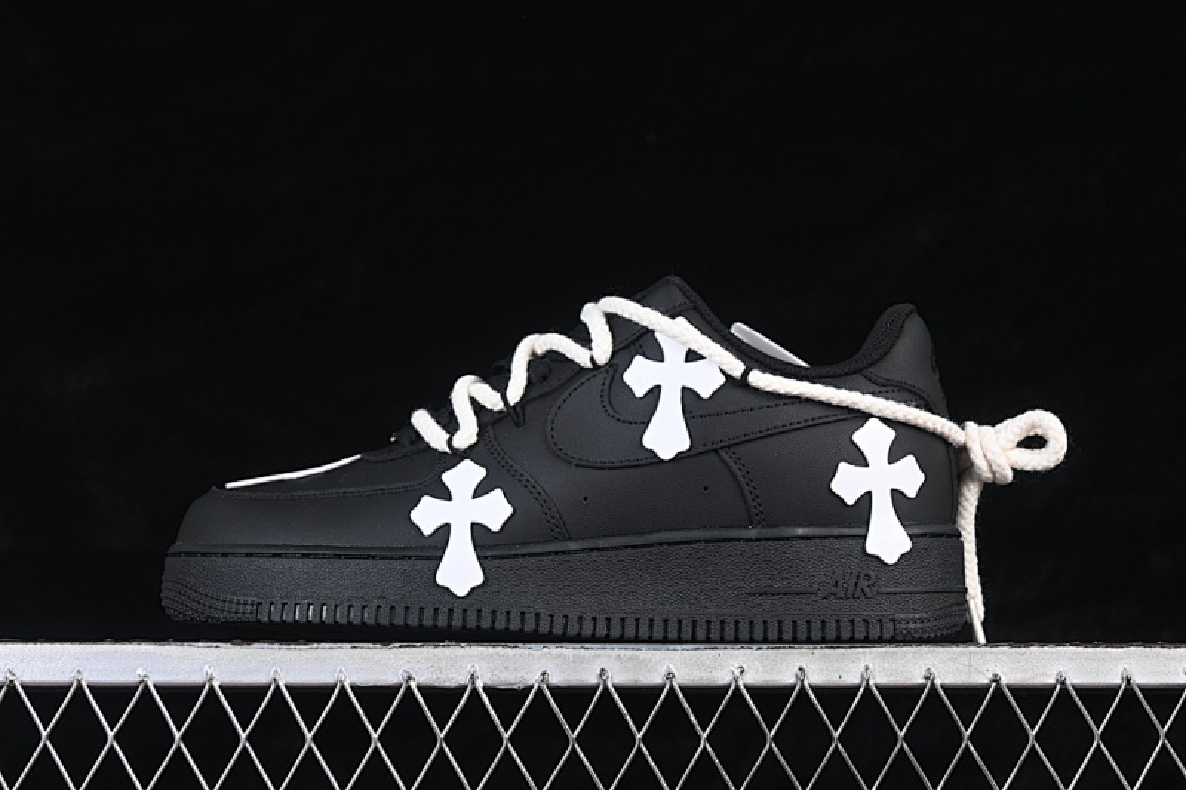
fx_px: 2470
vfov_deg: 18.2
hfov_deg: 27.0
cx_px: 593
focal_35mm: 75
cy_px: 395
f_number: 6.3
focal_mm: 50
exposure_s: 1/60
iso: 160
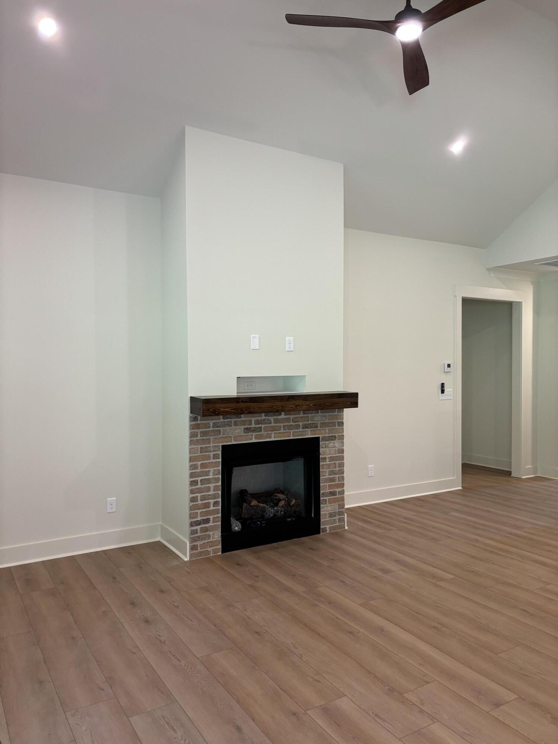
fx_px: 559
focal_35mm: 26
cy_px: 372
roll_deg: -0.5
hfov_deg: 53.1
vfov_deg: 67.3
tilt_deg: -2.9
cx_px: 279
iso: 160
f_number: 1.6
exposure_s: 1/60
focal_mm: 5.96
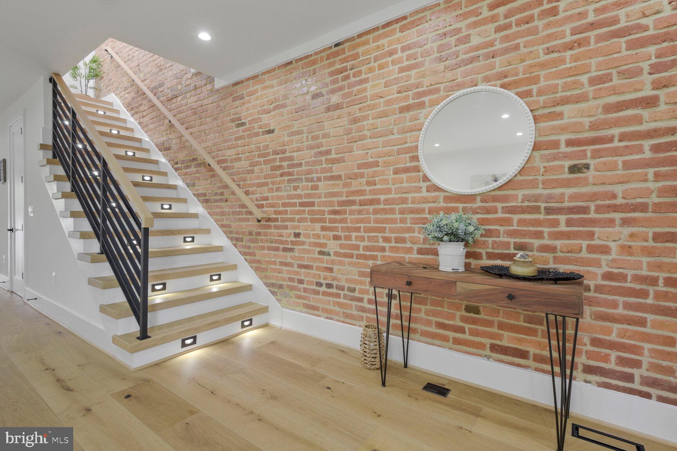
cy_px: 226
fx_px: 301
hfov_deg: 96.7
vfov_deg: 73.7
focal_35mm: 16
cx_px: 338
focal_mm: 16
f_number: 8
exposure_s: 1/2.5
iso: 400
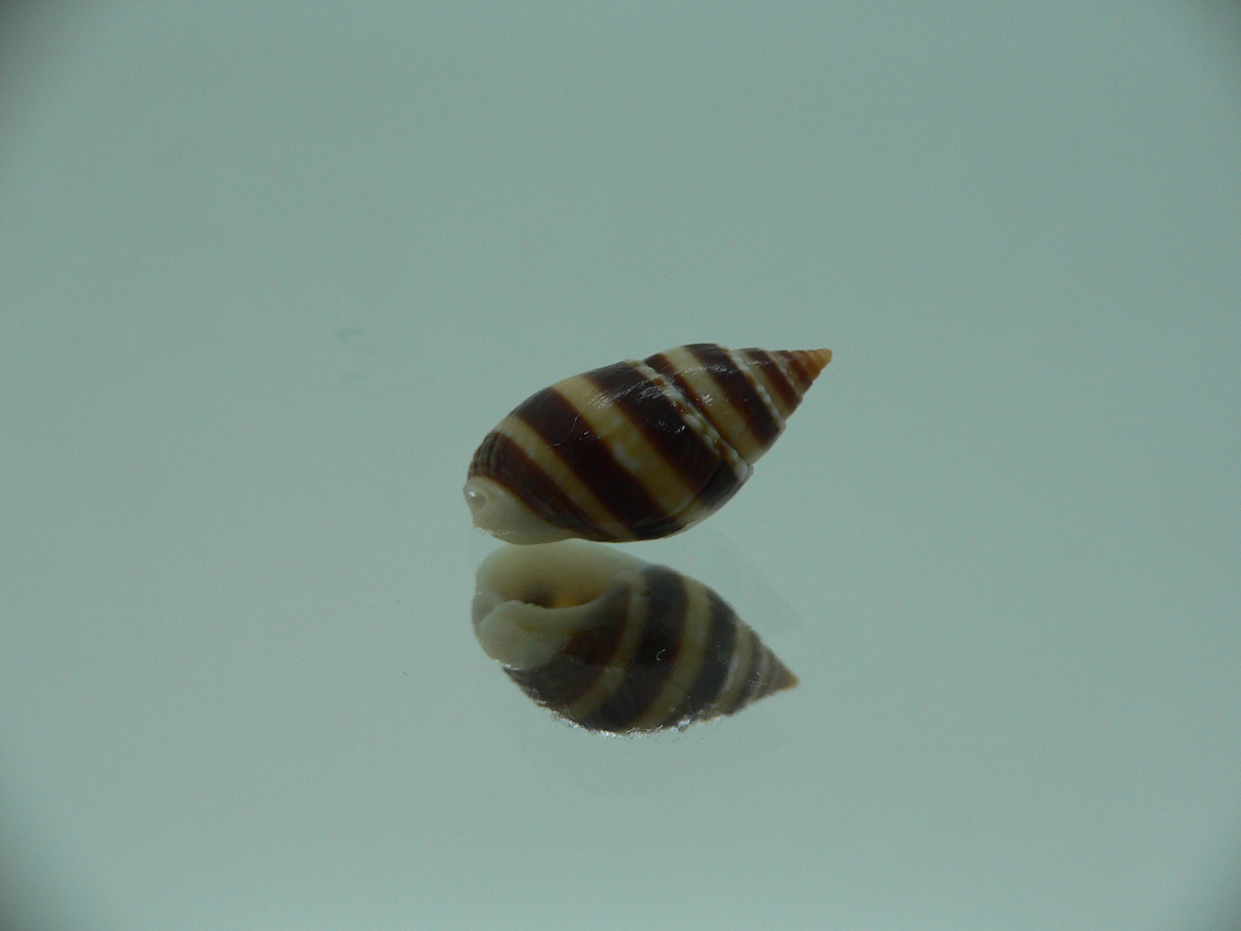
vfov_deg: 40.7
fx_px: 1255
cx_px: 620
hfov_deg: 52.6
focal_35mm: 35
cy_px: 466
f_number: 2.8
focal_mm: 4.6
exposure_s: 1/60
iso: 80
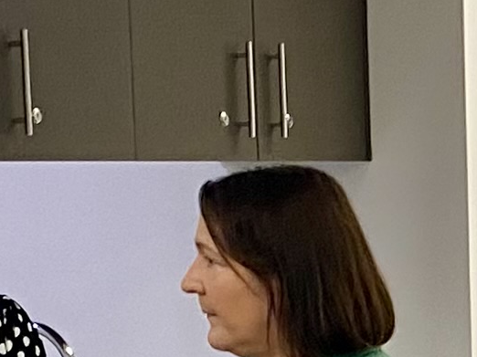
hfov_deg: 9.4
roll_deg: +0.1
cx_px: 830
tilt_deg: -11.2
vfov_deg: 7.1
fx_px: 2768
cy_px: 718
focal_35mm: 201
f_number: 1.8
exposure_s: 1/50
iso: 64
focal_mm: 4.25
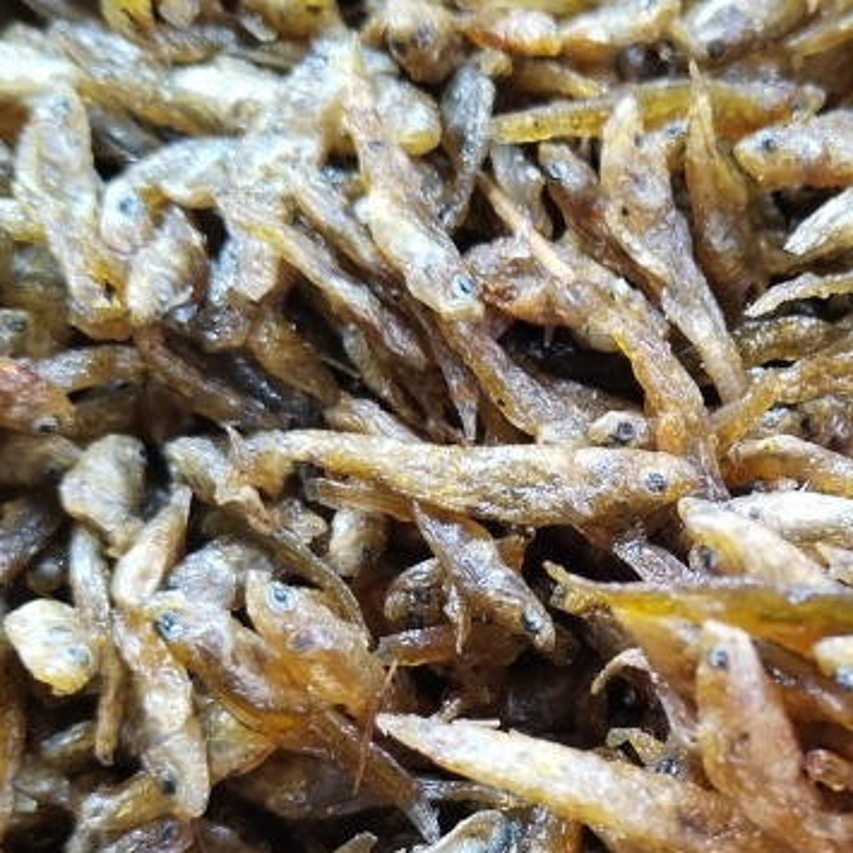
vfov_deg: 24.7
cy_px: 640
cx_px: 745
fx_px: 1924
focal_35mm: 69
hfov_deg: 24.4
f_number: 1.8
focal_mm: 4.75
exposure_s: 1/50
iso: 252
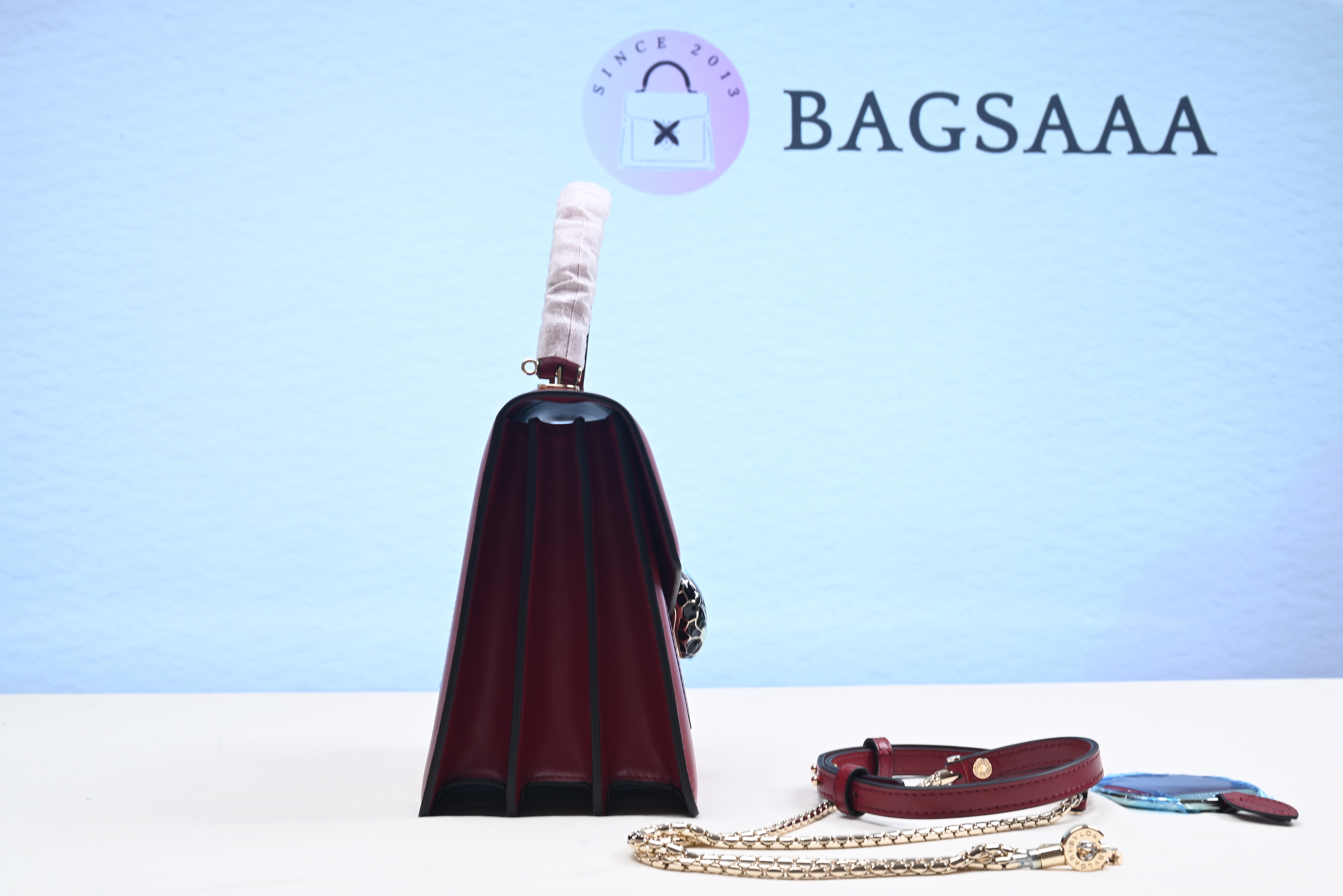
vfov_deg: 32.7
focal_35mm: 41
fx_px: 1530
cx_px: 672
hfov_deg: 47.4
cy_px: 448
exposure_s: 1/2
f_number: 16
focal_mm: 41
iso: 100
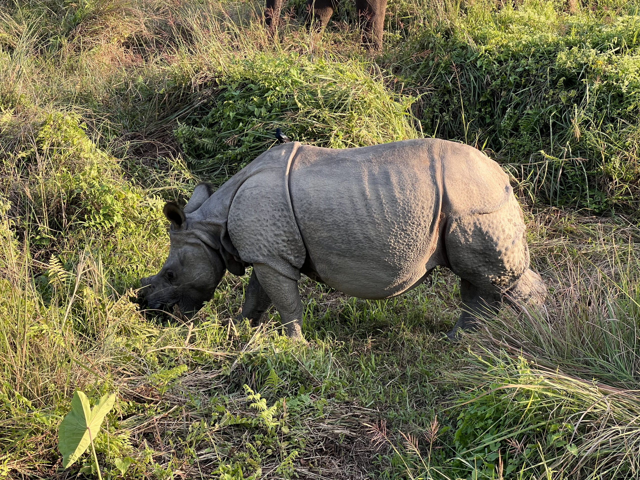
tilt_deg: -16.4
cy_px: 240
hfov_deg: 25.3
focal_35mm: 77
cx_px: 320
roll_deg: +1.1
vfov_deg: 19.1
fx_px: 1424
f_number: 2.8
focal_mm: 9
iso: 32
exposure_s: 1/99
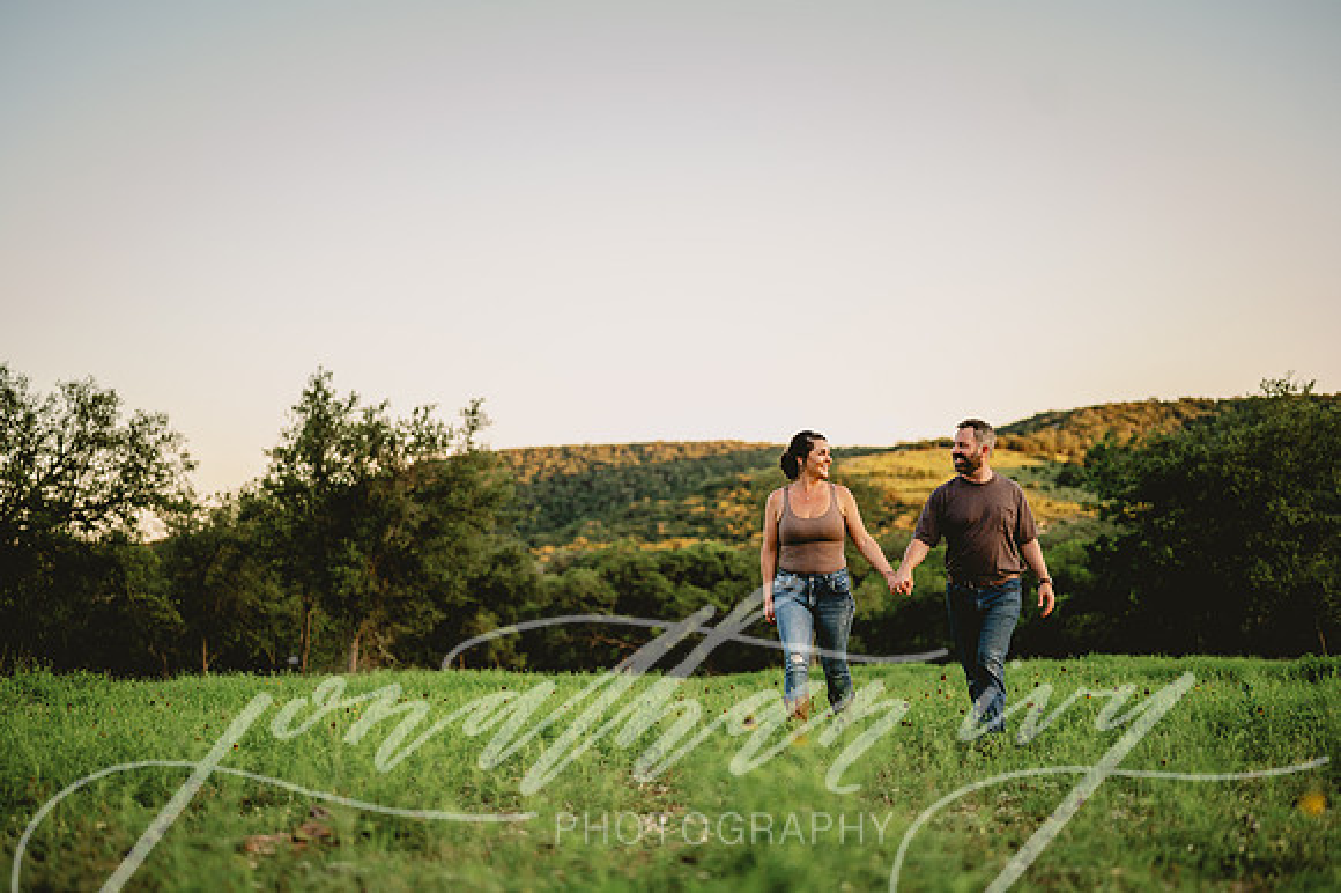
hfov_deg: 39.6
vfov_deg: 27.0
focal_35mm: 50
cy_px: 446
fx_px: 1861
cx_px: 670
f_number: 1.8
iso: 125
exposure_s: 1/800
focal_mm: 50
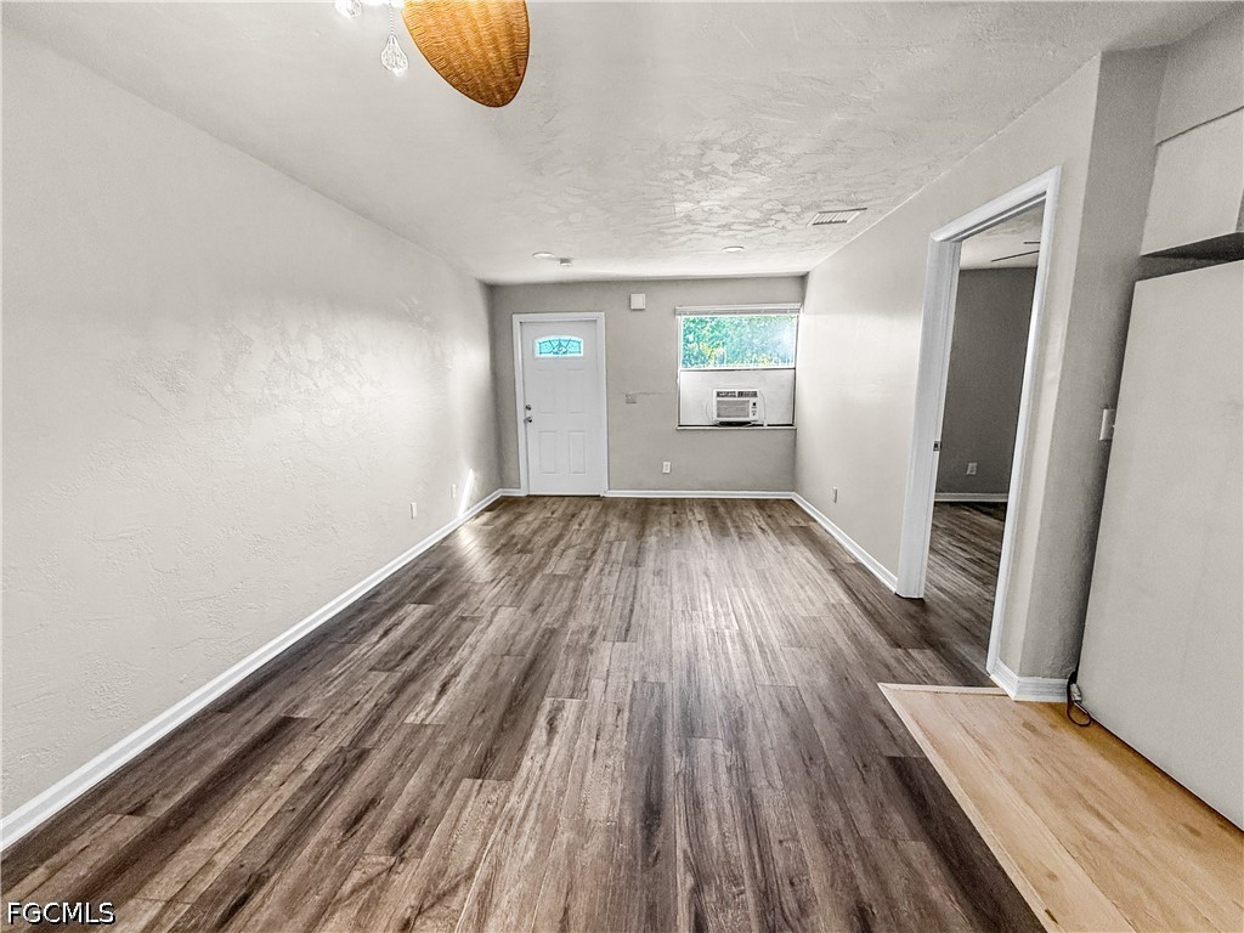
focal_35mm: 14
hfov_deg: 102.1
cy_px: 466
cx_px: 622
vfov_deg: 85.7
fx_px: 503
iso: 400
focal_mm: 2.22
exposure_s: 1/120
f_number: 2.2
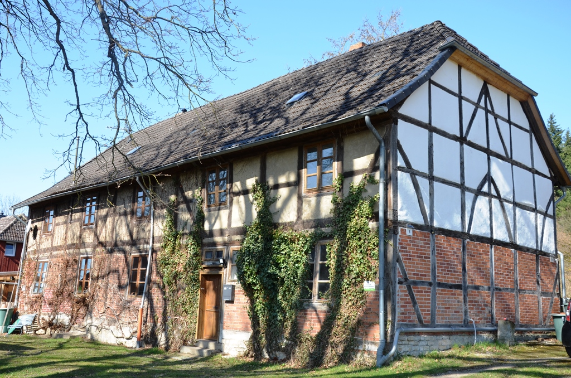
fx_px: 593
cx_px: 286
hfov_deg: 51.4
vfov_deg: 35.3
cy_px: 189
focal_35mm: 38
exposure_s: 1/200
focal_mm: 25
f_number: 7.1
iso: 200
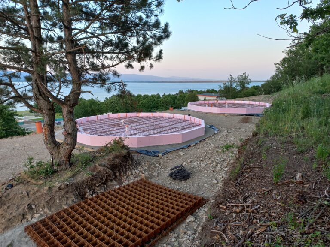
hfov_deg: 69.4
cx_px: 165
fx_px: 238
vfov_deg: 54.9
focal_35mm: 25
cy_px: 124
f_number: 1.8
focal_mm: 4.6
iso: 40
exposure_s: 1/50
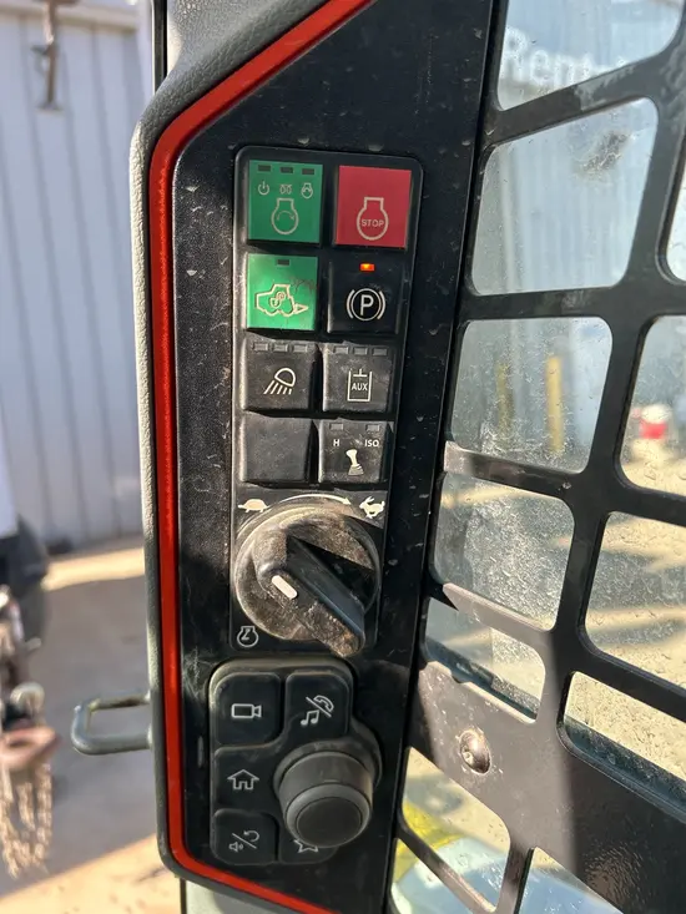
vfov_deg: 67.3
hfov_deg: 53.1
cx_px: 343
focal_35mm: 26
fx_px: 687
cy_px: 457
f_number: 1.5
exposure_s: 1/611
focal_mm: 5.7
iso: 50
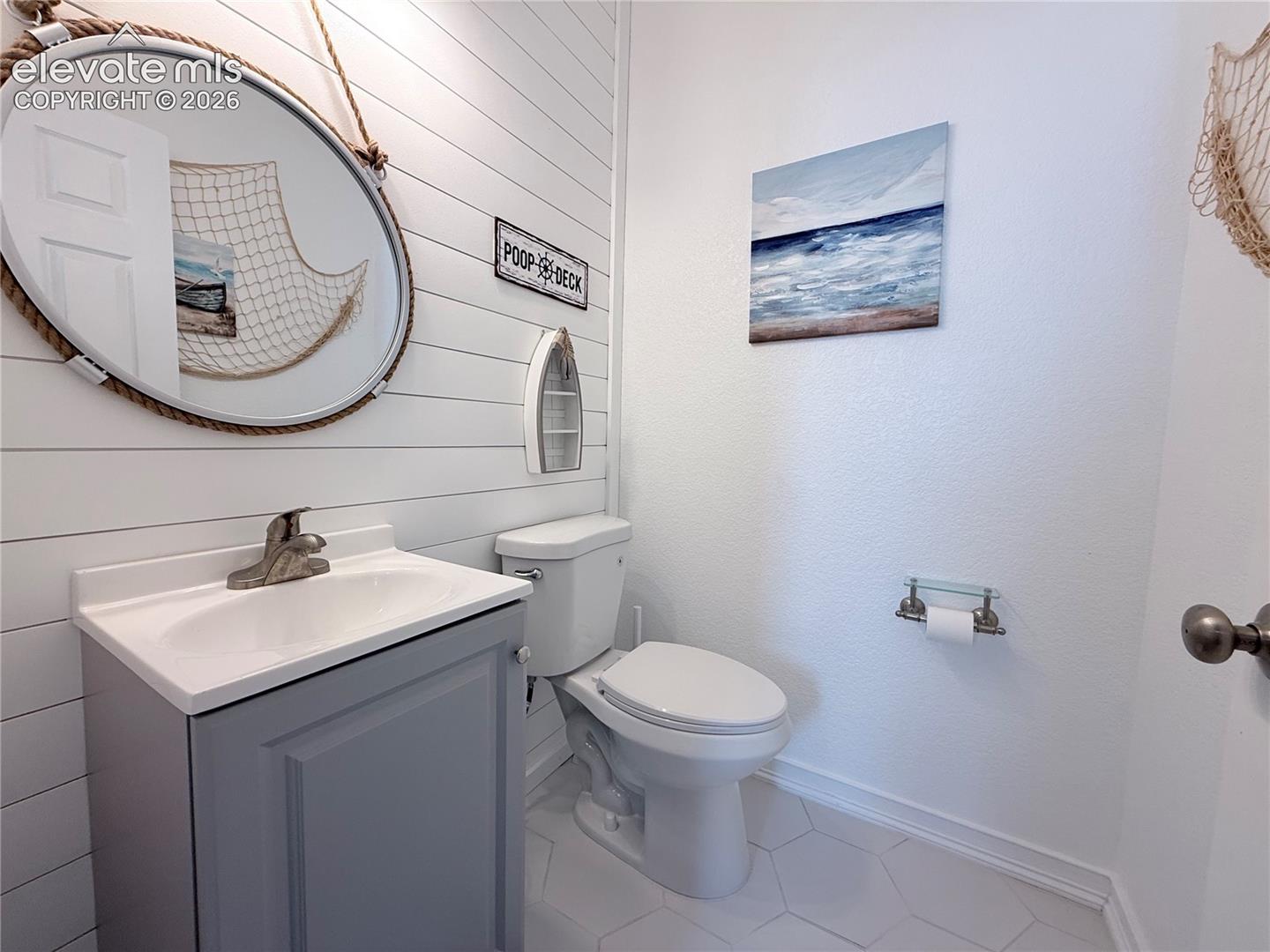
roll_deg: -1.5
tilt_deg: -4.2
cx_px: 635
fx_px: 514
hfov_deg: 102.1
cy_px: 476
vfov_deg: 85.7
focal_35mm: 14
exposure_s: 1/120
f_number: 2.2
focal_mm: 2.22
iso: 80
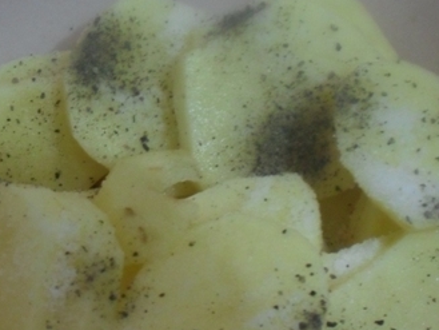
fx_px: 863
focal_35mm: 68
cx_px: 215
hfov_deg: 28.5
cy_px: 198
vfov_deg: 21.6
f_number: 3.2
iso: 320
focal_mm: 6.3
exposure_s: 1/15
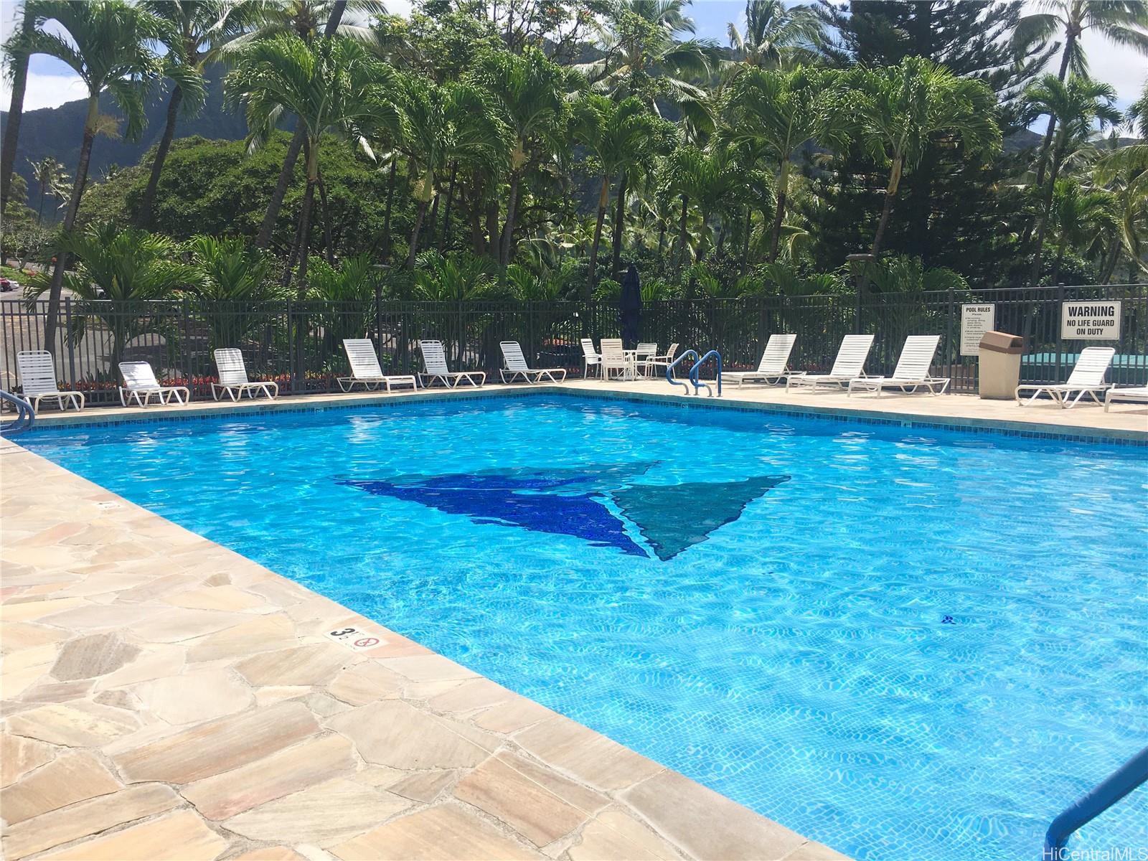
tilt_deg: -4.8
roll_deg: +1.2
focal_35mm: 29
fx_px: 962
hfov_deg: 61.7
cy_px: 430
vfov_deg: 48.2
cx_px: 574
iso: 25
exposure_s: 1/2198
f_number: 2.2
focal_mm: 4.15
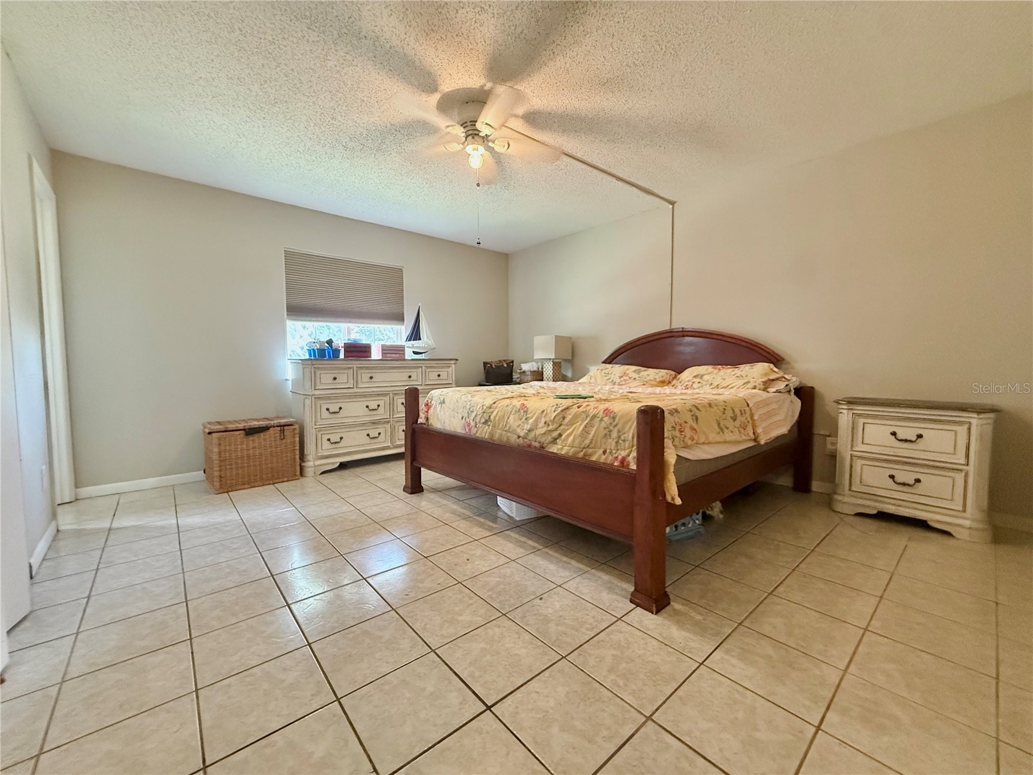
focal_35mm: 14
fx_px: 418
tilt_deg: -2.7
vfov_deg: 85.7
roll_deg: +0.1
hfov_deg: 102.1
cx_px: 516
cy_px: 388
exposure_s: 1/60
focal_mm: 2.22
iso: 800
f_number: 2.2
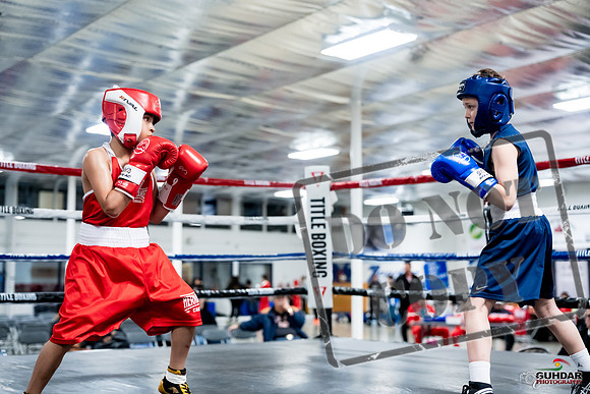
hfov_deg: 41.1
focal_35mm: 48
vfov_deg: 28.1
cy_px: 197
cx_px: 295
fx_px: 787
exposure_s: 1/800
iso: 4000
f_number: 2.2
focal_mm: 48
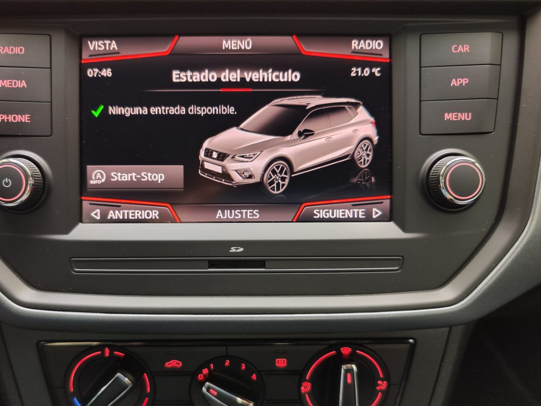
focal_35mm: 28
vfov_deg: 49.6
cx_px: 235
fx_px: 438
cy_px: 227
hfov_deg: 63.2
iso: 442
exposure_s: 1/50
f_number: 1.69
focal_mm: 7.01
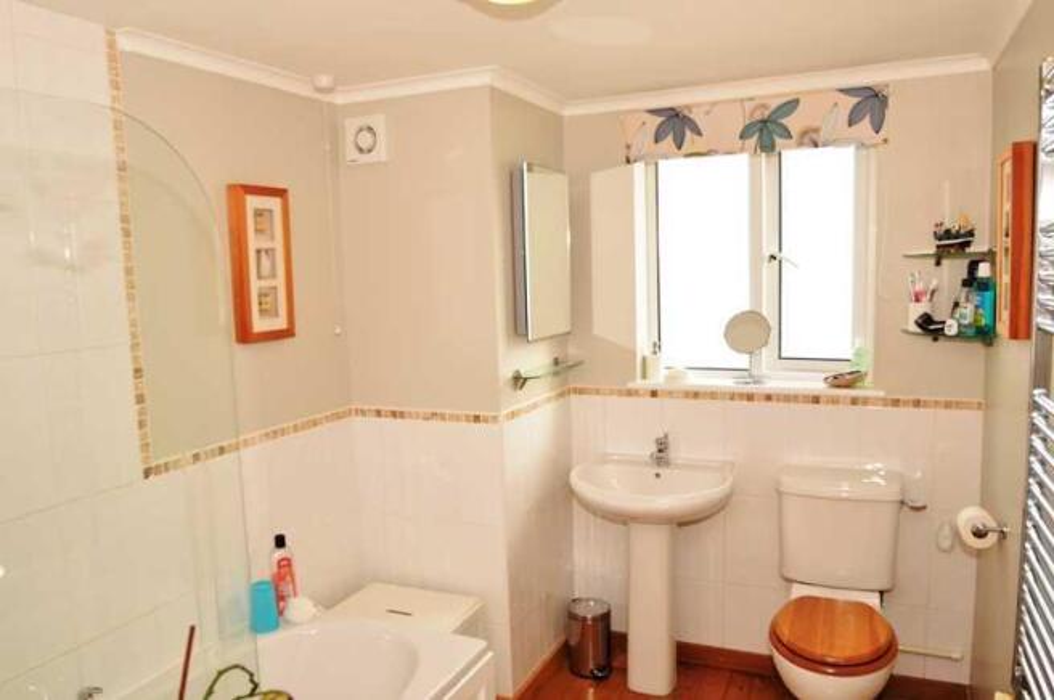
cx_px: 527
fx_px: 746
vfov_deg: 50.3
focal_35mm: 26
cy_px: 350
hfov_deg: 70.5
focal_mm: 17
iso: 400
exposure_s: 1/100
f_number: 5
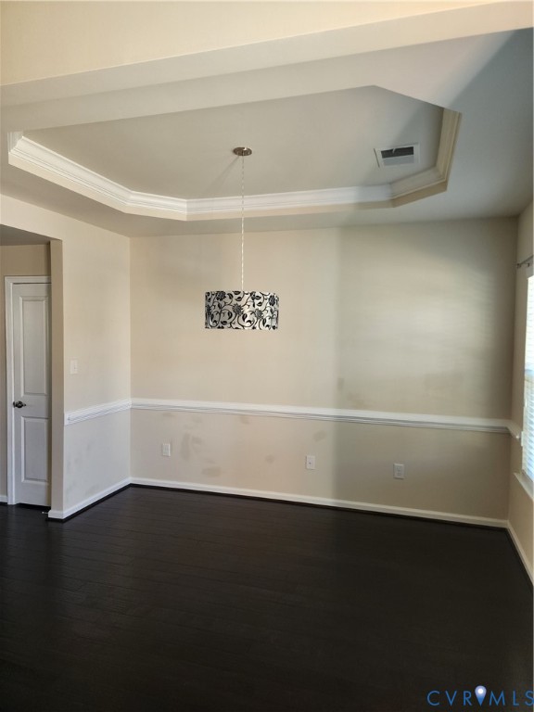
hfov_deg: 58.9
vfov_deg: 73.9
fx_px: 473
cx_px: 267
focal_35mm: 23
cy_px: 356
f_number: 1.8
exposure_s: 1/120
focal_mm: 6.4
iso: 160
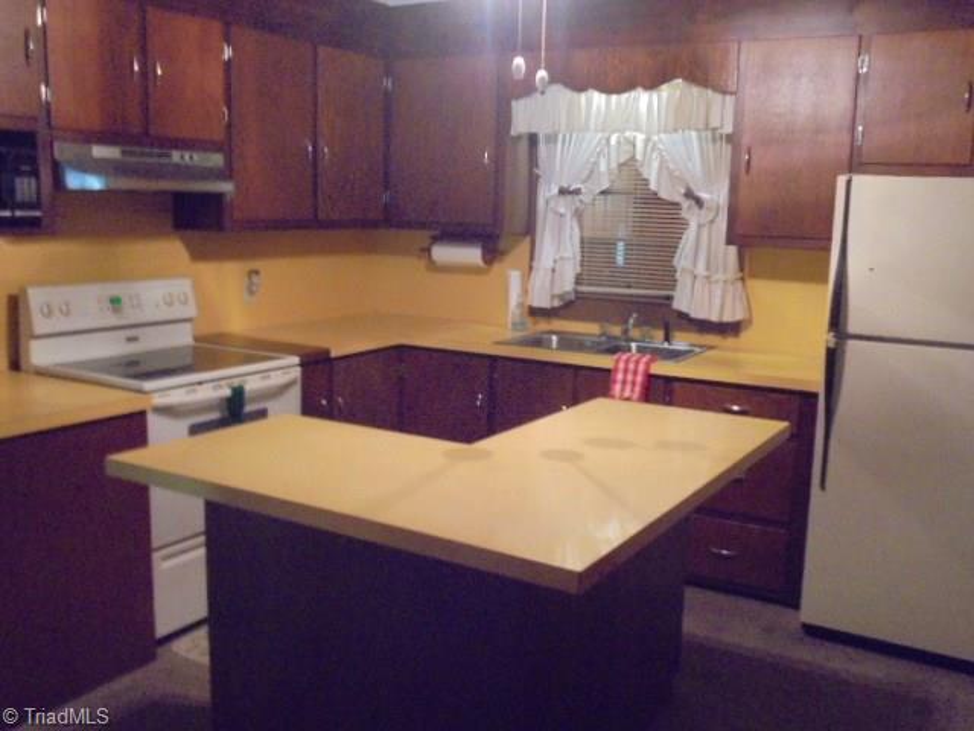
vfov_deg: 41.8
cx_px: 487
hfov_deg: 54.0
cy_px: 366
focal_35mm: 34
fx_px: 957
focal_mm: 6.1
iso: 800
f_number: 4
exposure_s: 1/13
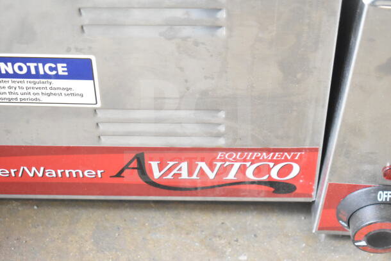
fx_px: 896
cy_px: 130
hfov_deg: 24.6
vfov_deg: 16.6
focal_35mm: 82
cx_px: 196
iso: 8000
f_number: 5.6
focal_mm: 55
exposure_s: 1/100
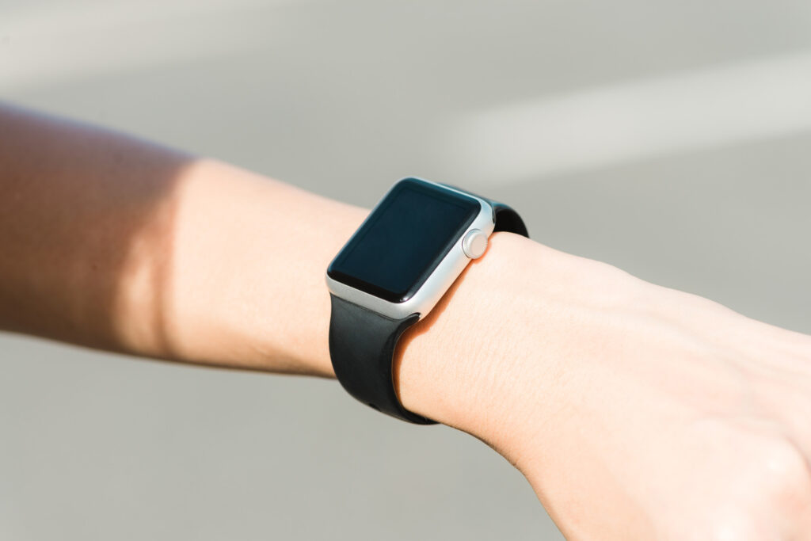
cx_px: 406
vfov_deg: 13.0
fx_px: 2366
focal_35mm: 105
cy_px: 270
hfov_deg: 19.5
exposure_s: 1/400
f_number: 5.6
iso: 125
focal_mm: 105
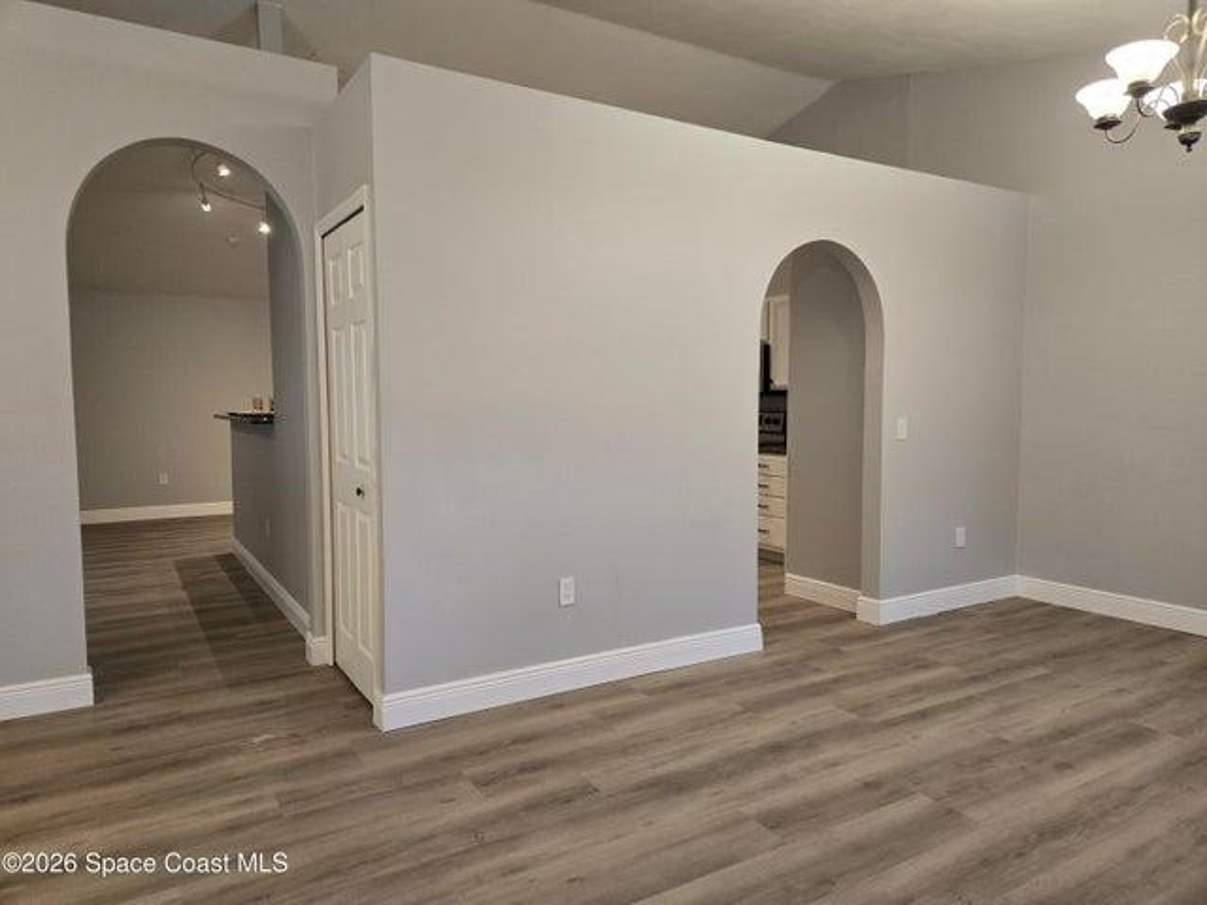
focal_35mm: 23
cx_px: 604
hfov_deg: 73.9
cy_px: 452
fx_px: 802
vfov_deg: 58.9
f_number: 1.8
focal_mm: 5.4
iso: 250
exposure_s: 1/120
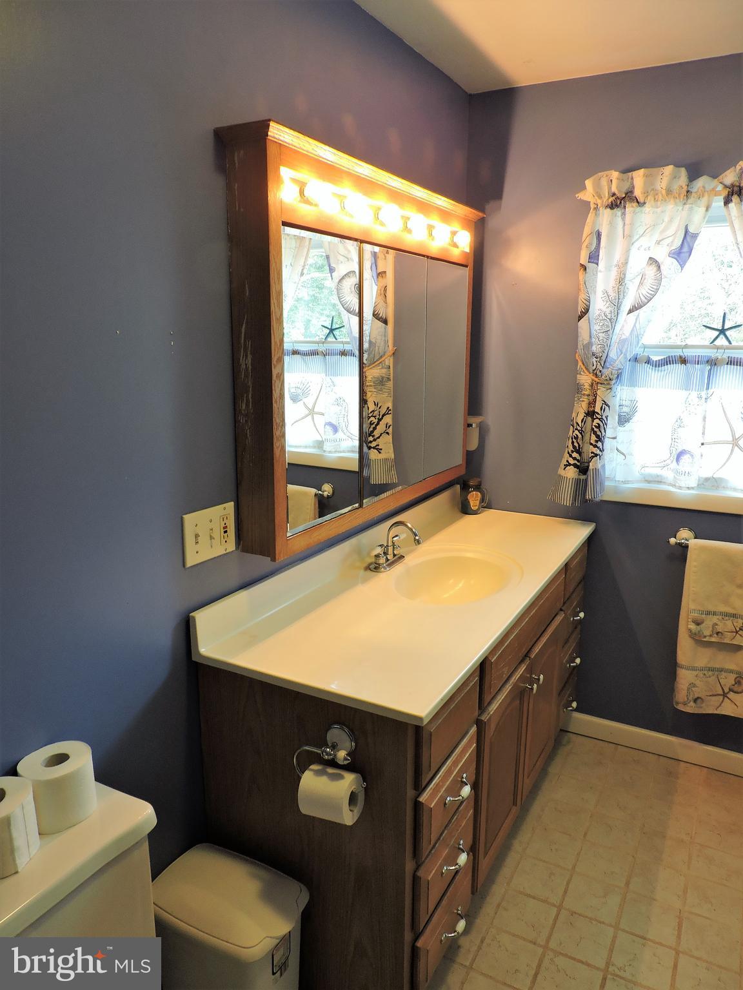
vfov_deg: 71.6
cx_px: 372
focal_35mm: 24
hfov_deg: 56.8
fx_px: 687
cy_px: 495
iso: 200
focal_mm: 4.3
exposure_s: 1/30
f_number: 3
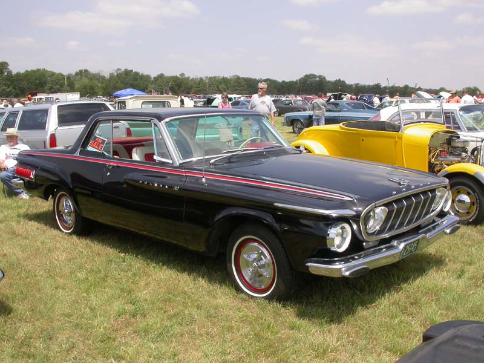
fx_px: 531
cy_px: 182
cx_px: 242
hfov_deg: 49.0
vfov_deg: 37.7
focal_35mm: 38
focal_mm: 7.85
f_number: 7.5
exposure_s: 1/275
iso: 100
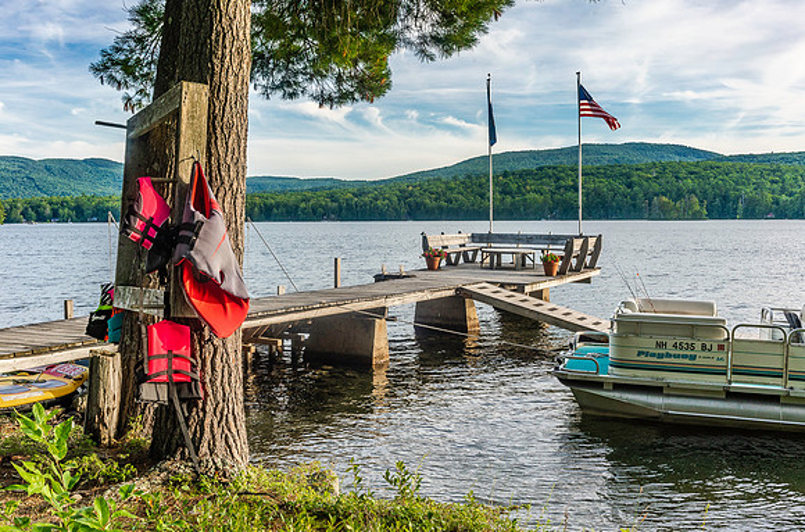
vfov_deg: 35.9
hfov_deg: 52.3
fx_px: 819
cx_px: 398
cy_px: 262
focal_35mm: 37
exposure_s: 1/125
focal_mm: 35
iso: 800
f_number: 16
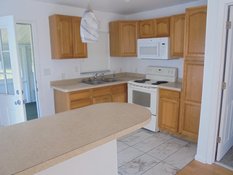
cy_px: 88
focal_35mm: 28
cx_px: 124
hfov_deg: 63.4
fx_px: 188
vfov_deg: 49.7
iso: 160
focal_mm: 4.6
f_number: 3.5
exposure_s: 1/60
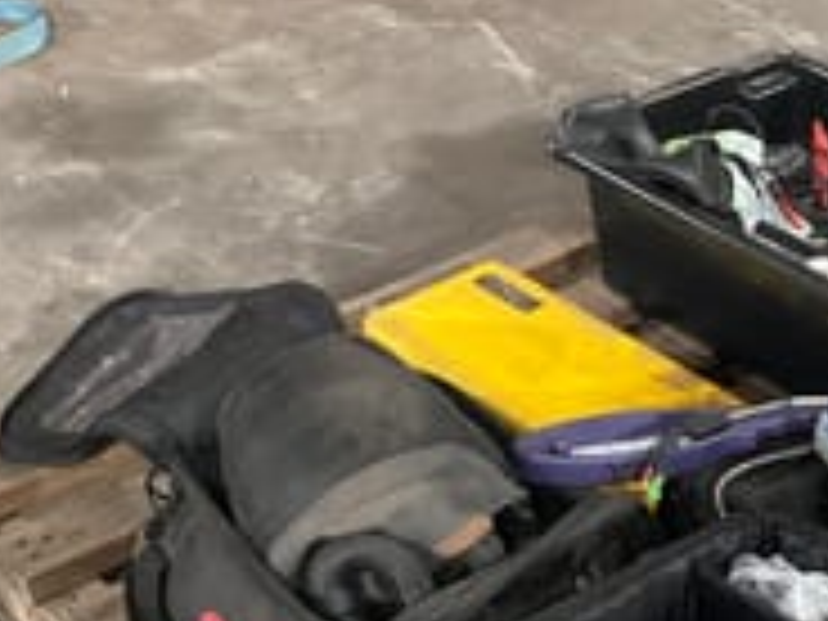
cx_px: 765
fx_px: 1890
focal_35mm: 79
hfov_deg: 23.9
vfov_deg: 18.3
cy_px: 587
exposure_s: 1/25
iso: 400
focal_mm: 3
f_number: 1.8
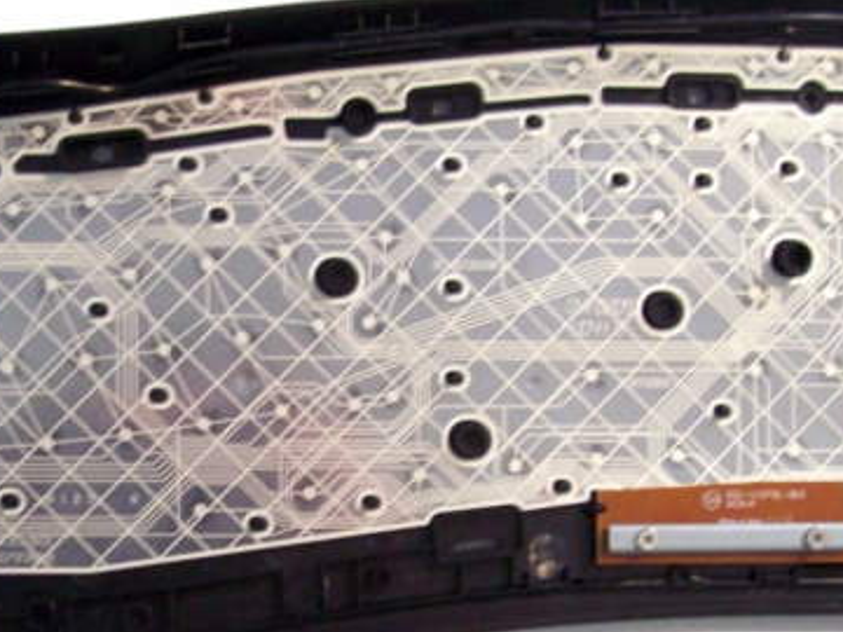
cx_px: 115
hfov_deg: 23.9
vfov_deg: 18.3
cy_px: 492
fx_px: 1948
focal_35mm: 80
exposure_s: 1/18.2
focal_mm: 6
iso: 160
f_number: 2.7
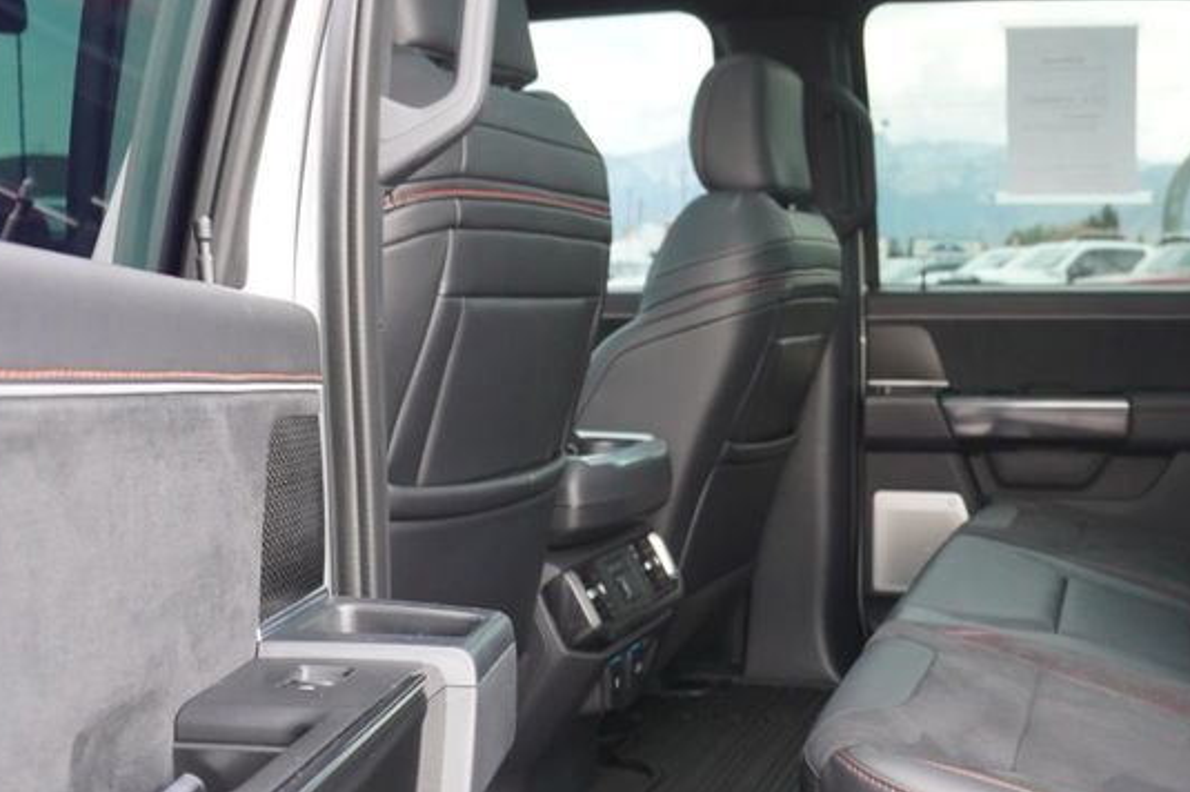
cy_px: 541
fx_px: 1520
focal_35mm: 46
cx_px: 928
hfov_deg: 41.2
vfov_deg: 29.0
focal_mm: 16
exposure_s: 1/60
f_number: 4
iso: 400
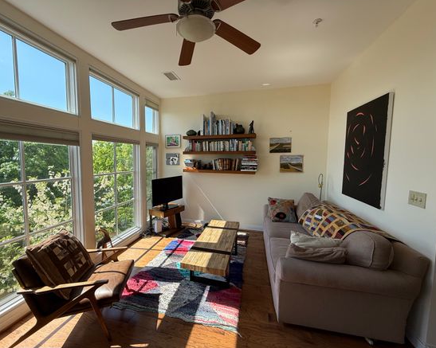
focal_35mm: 15
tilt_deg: -3.8
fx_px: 193
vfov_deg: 84.0
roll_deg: -0.4
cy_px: 172
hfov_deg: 96.6
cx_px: 200
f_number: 2.2
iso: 64
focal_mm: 2.22
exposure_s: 1/498
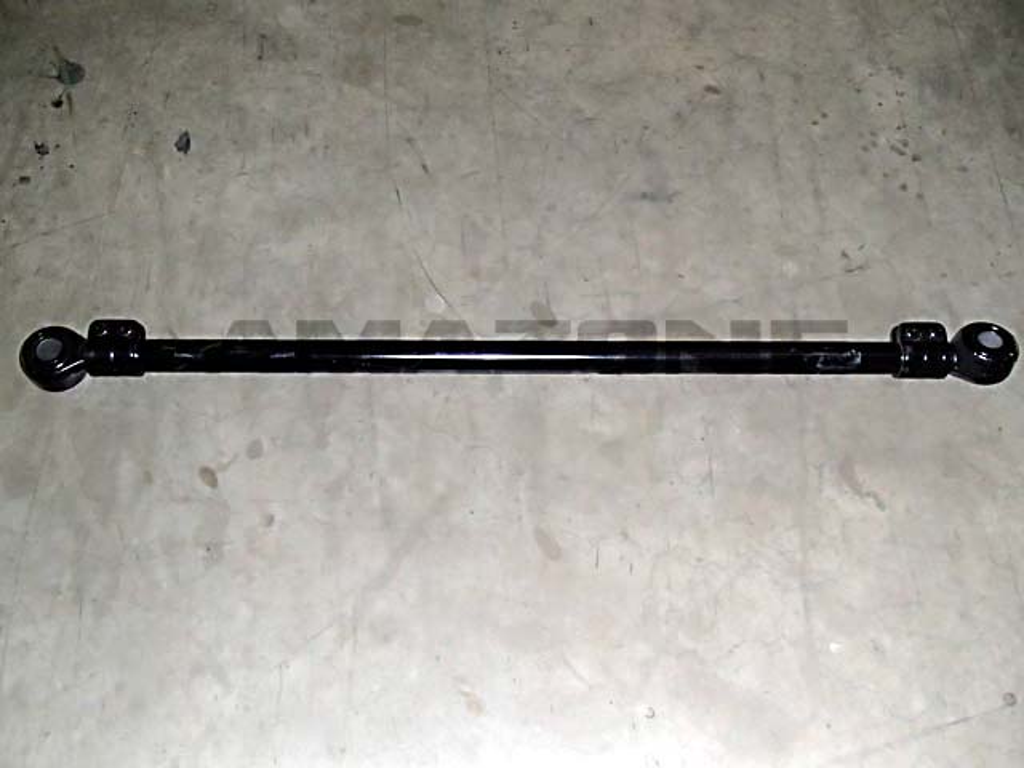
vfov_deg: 37.7
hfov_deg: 49.0
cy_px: 384
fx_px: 1124
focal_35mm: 38
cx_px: 512
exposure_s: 1/500
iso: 800
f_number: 4.6
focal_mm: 6.83
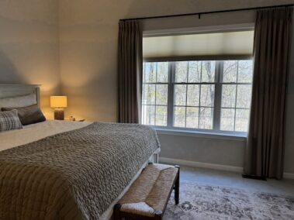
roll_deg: -1.0
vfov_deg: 56.8
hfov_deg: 71.6
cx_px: 147
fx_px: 204
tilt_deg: -6.9
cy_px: 110
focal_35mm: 24
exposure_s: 1/138
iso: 50
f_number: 1.78
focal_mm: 6.76
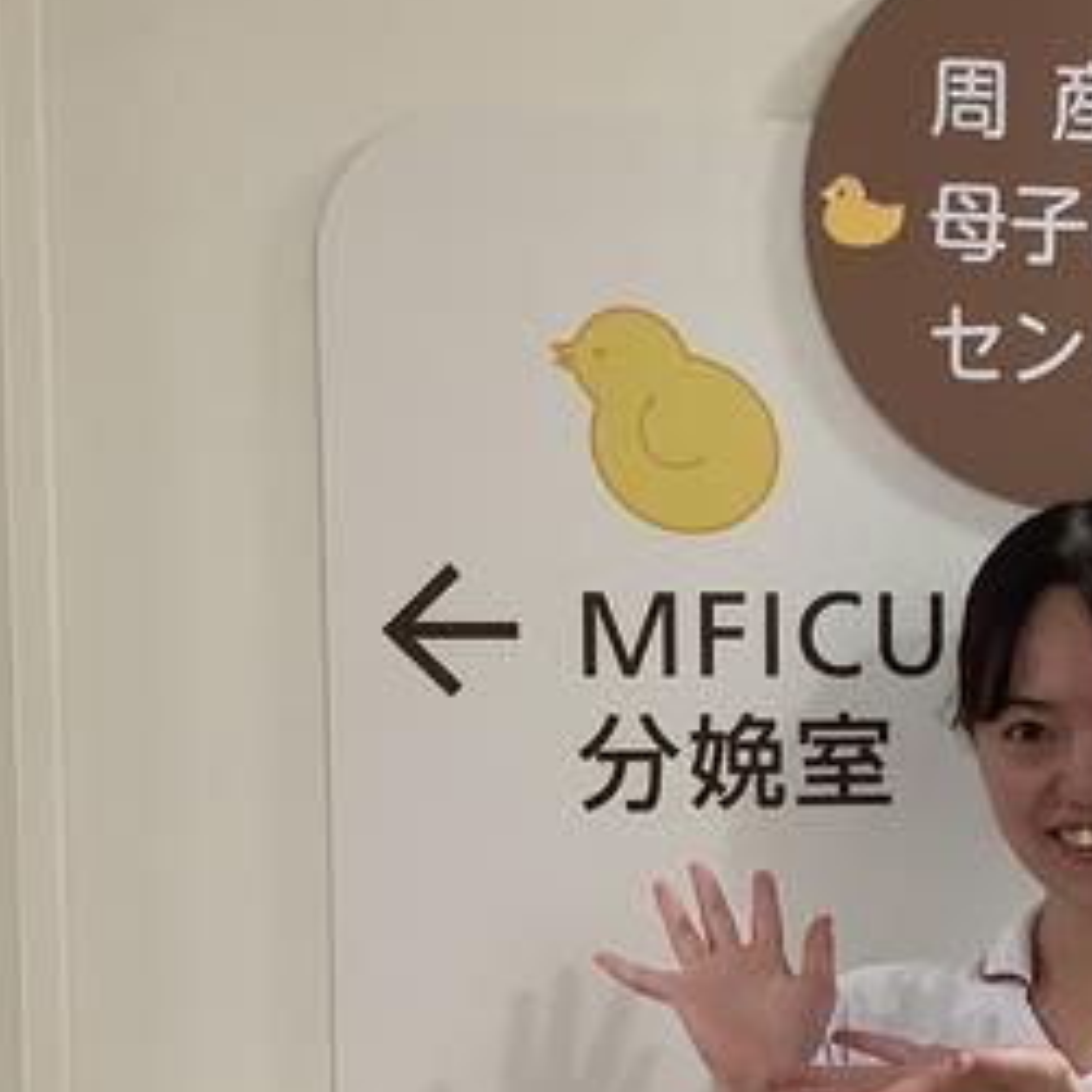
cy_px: 853
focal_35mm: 64
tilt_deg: -4.8
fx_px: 2284
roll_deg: -0.1
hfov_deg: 26.3
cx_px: 894
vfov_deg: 26.5
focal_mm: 3.3
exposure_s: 1/60
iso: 80
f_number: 2.4
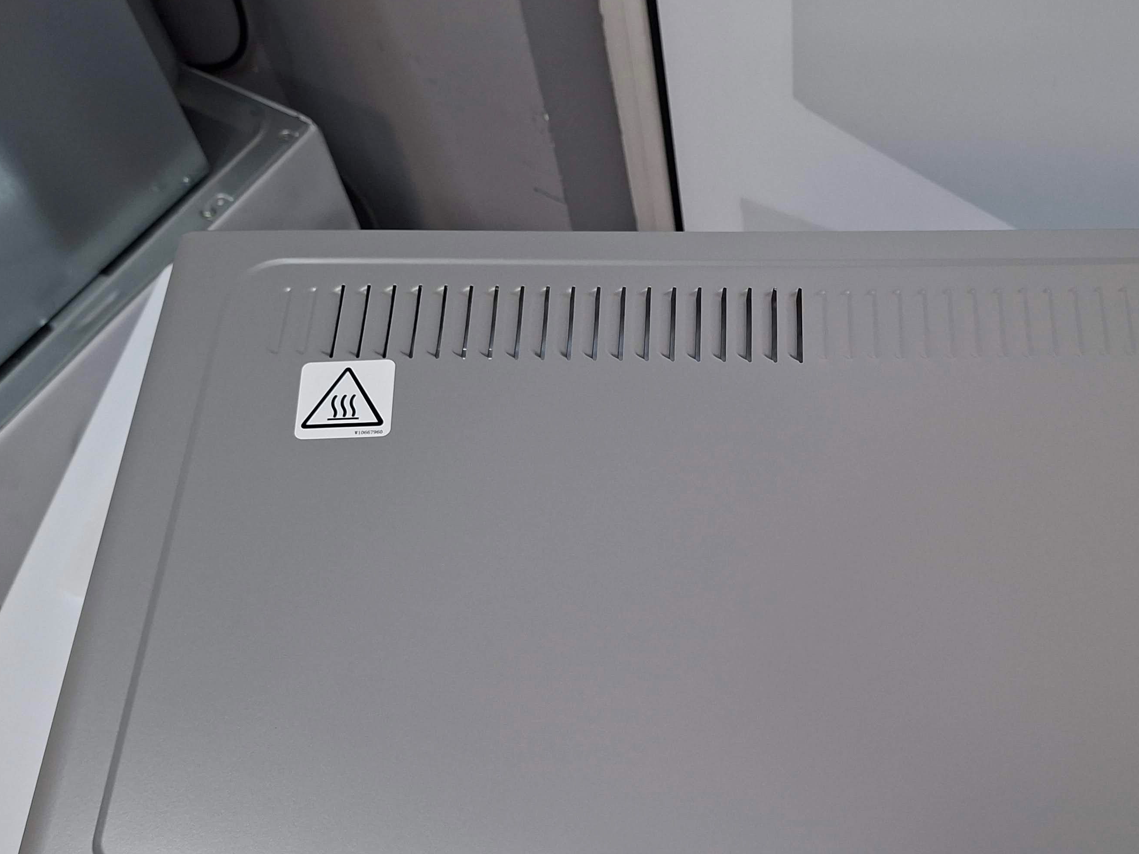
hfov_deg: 51.1
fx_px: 1151
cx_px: 805
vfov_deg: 39.9
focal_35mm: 35
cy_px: 610
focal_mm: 5.54
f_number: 1.8
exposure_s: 1/100
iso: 250
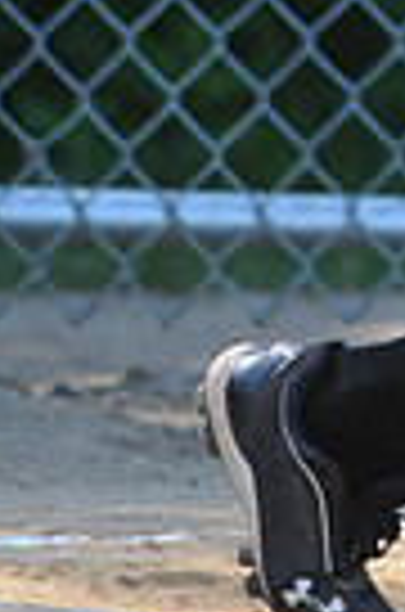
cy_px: -356
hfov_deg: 0.7
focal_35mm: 1917
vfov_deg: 1.1
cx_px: 848
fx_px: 32513
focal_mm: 300
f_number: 4
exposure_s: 1/800
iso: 400
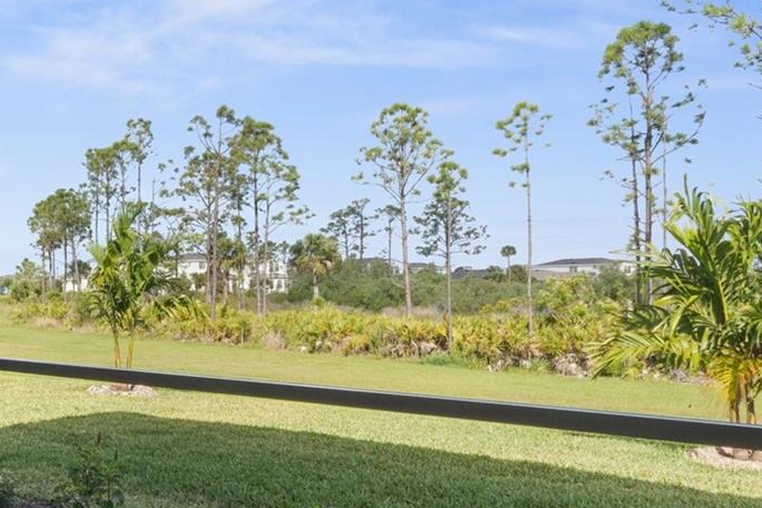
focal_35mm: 37
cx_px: 74
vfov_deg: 35.9
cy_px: 292
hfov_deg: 46.7
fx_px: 783
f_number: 8
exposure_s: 1/80
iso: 400
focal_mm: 16
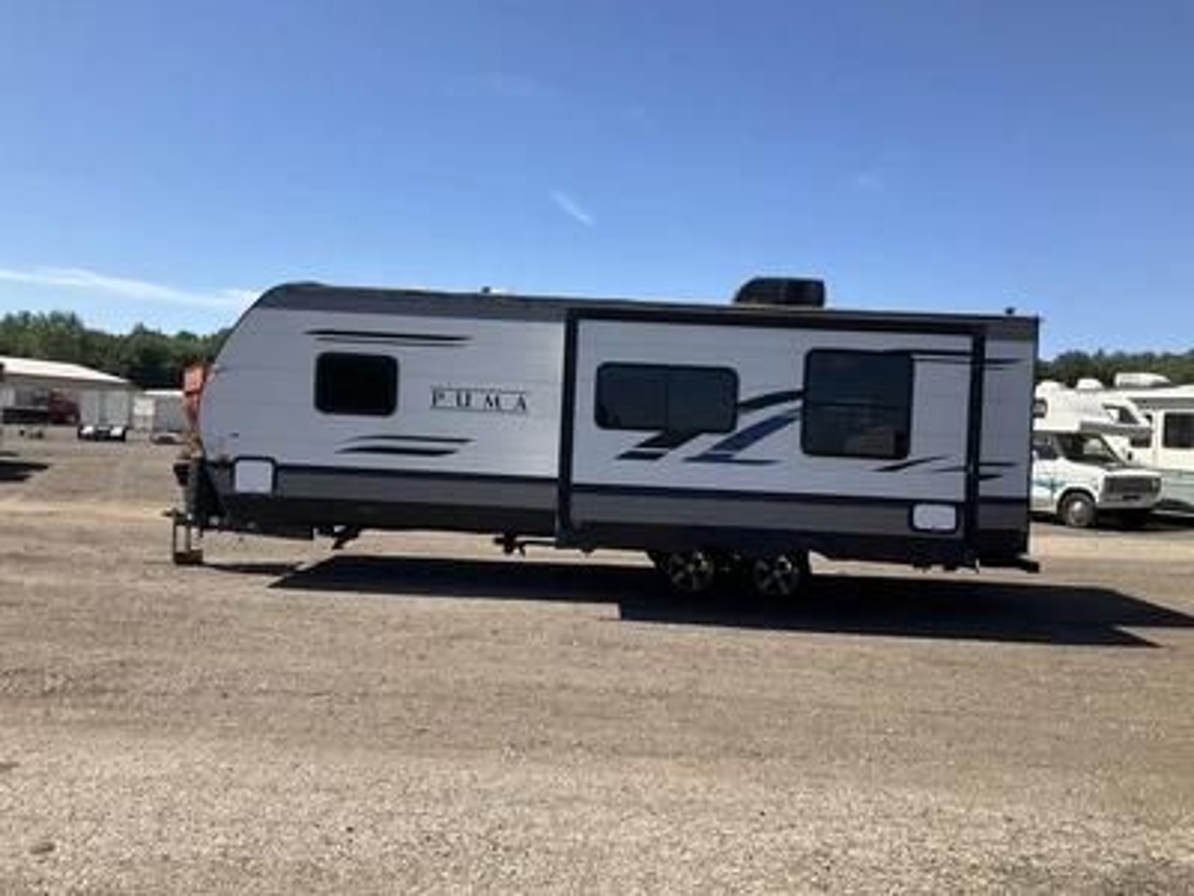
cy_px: 448
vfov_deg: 48.2
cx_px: 597
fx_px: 1000
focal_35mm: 29
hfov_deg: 61.7
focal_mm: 3
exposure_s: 1/1675
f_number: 1.8
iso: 25
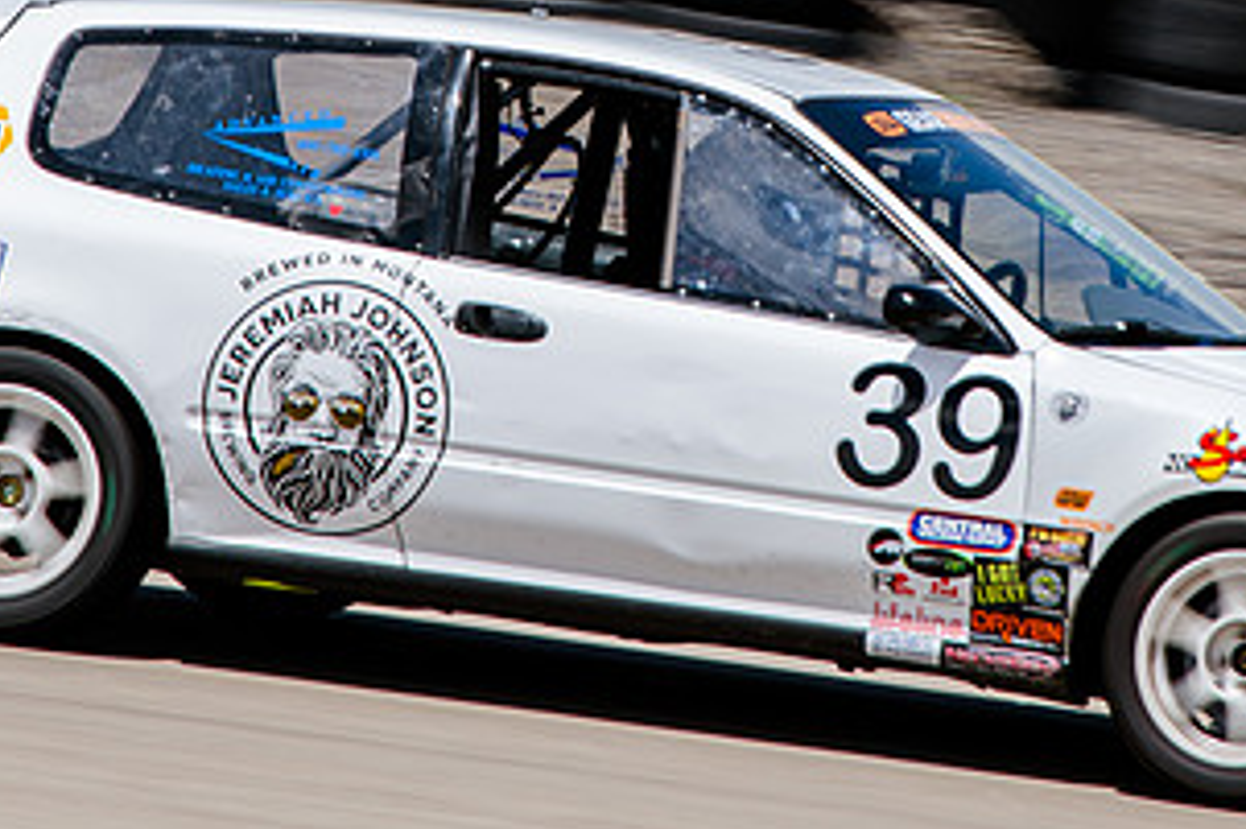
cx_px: 819
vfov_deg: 1.3
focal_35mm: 1083
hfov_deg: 1.9
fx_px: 37462
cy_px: -109
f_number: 7.1
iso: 31
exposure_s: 1/200
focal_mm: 340
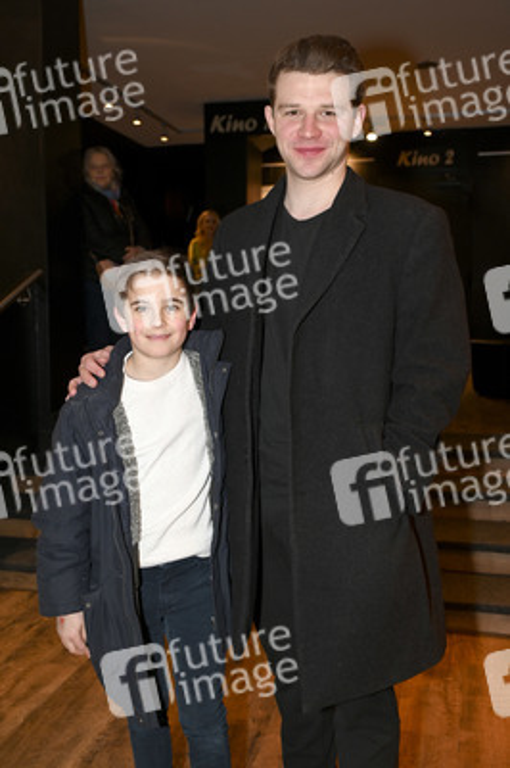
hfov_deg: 37.8
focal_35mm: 35
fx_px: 745
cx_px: 255
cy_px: 384
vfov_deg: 54.5
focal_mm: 35
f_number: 4.8
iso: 1000
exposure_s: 1/125
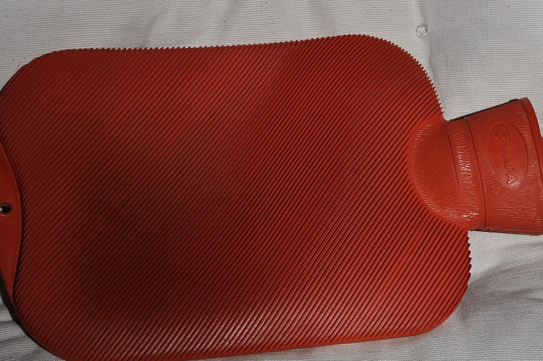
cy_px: 184
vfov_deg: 7.5
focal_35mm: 182
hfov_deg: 11.3
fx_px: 2736
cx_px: 278
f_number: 13
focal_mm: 105
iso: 400
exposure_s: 1/1000
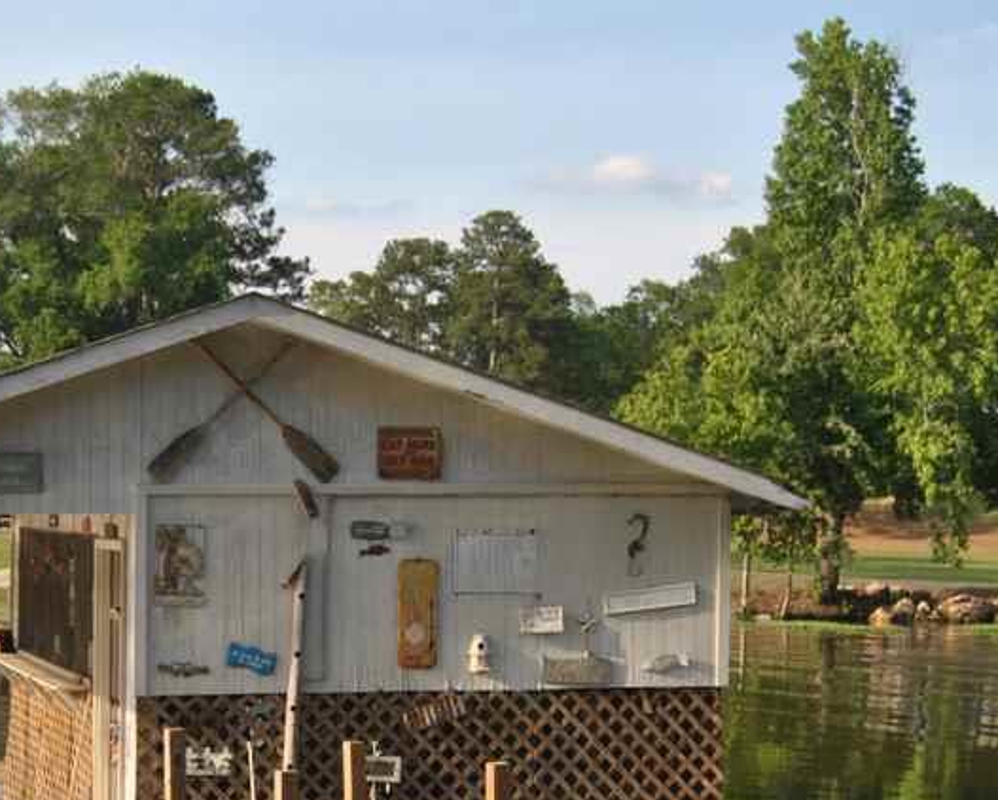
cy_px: 658
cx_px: 186
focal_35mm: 89
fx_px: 2630
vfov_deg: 17.1
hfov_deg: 21.2
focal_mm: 26
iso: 100
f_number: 4
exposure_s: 1/500
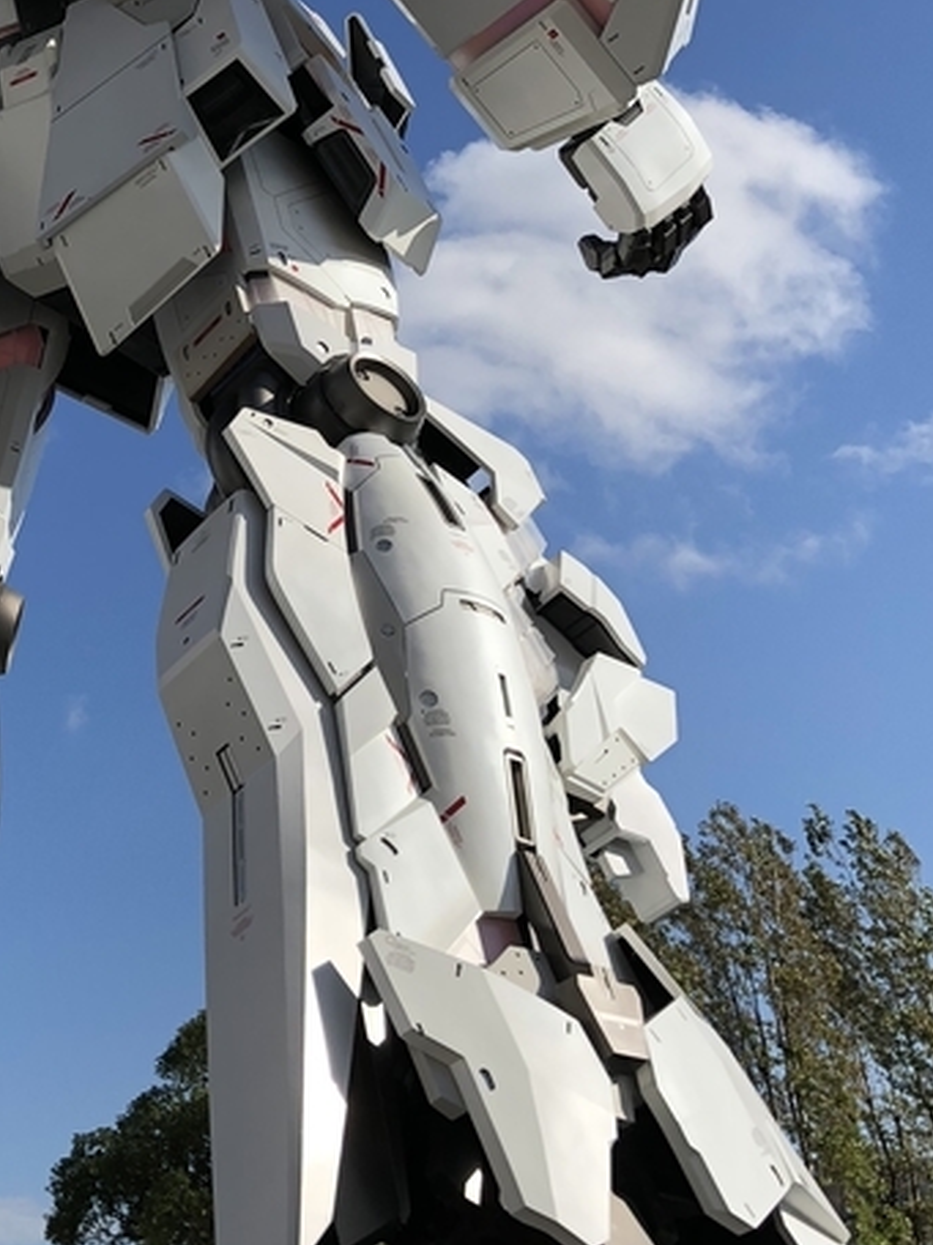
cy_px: 367
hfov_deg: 22.4
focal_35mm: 63
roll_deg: +3.3
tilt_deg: +26.5
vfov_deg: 30.4
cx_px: 8
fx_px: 2265
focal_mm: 4
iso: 20
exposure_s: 1/2315
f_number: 1.8
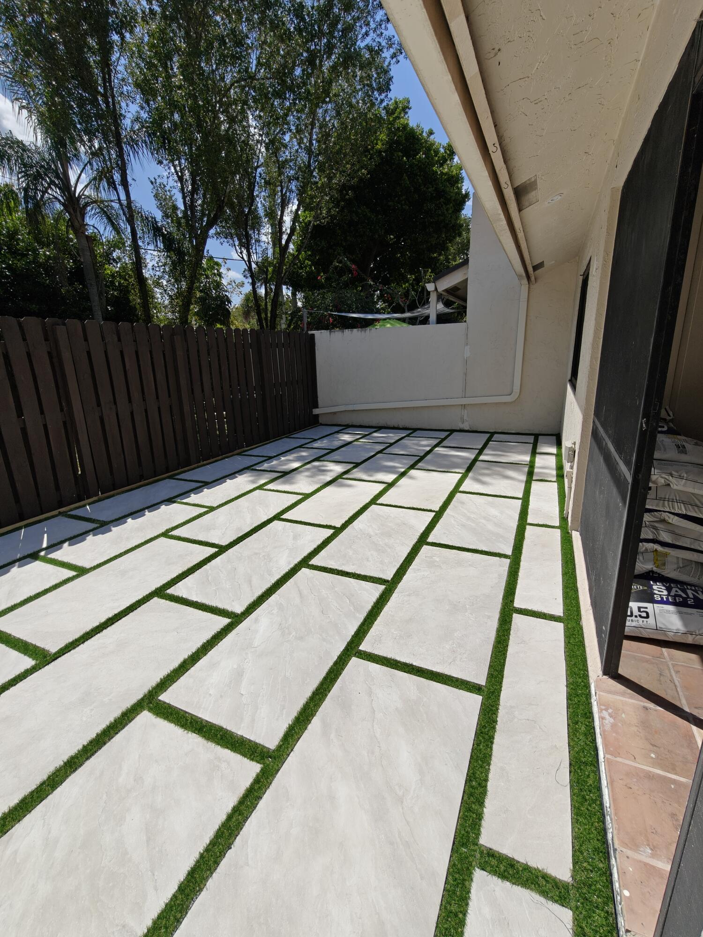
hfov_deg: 81.7
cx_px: 352
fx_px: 406
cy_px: 468
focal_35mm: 15
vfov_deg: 98.2
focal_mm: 2.3
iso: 50
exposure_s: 1/1835
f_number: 2
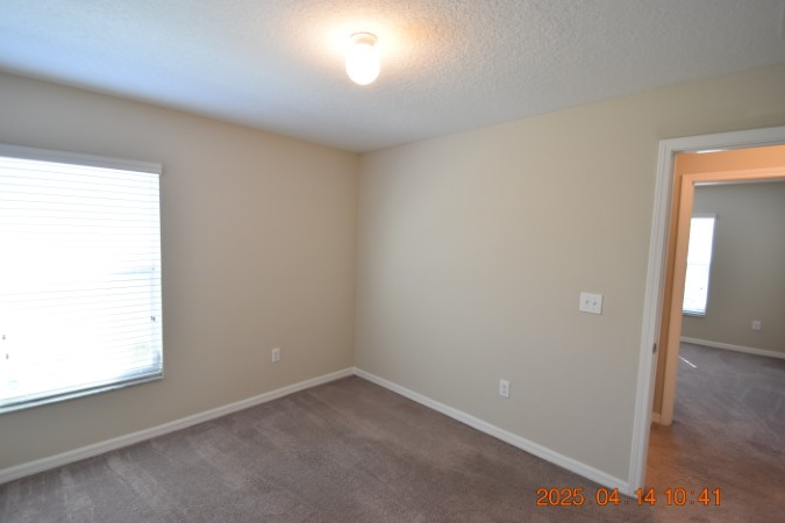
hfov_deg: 96.7
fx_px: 349
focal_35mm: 16
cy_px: 260
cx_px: 383
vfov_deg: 73.7
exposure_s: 1/60
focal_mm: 10
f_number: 4
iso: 560
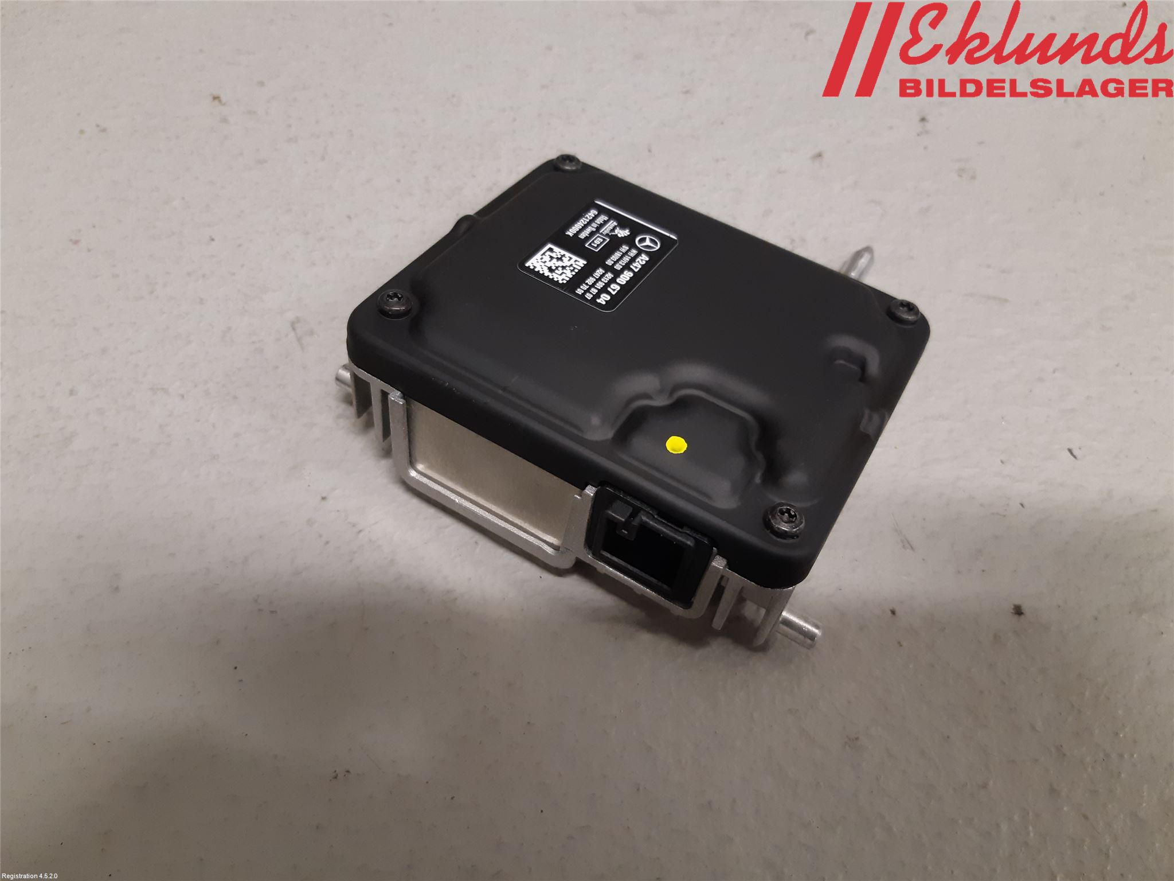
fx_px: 882
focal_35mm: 26
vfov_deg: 53.1
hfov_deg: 67.3
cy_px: 440
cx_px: 587
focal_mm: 3.93
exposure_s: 1/50
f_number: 1.7
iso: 200
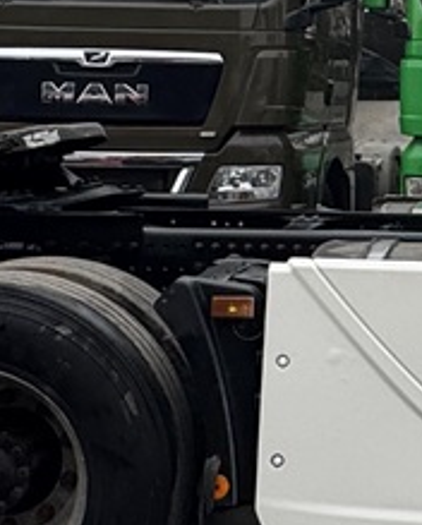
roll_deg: +0.2
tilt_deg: +4.3
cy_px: 17
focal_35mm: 85
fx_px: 1323
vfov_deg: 21.7
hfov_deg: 16.9
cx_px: 577
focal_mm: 2.22
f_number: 2.2
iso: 40
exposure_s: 1/131
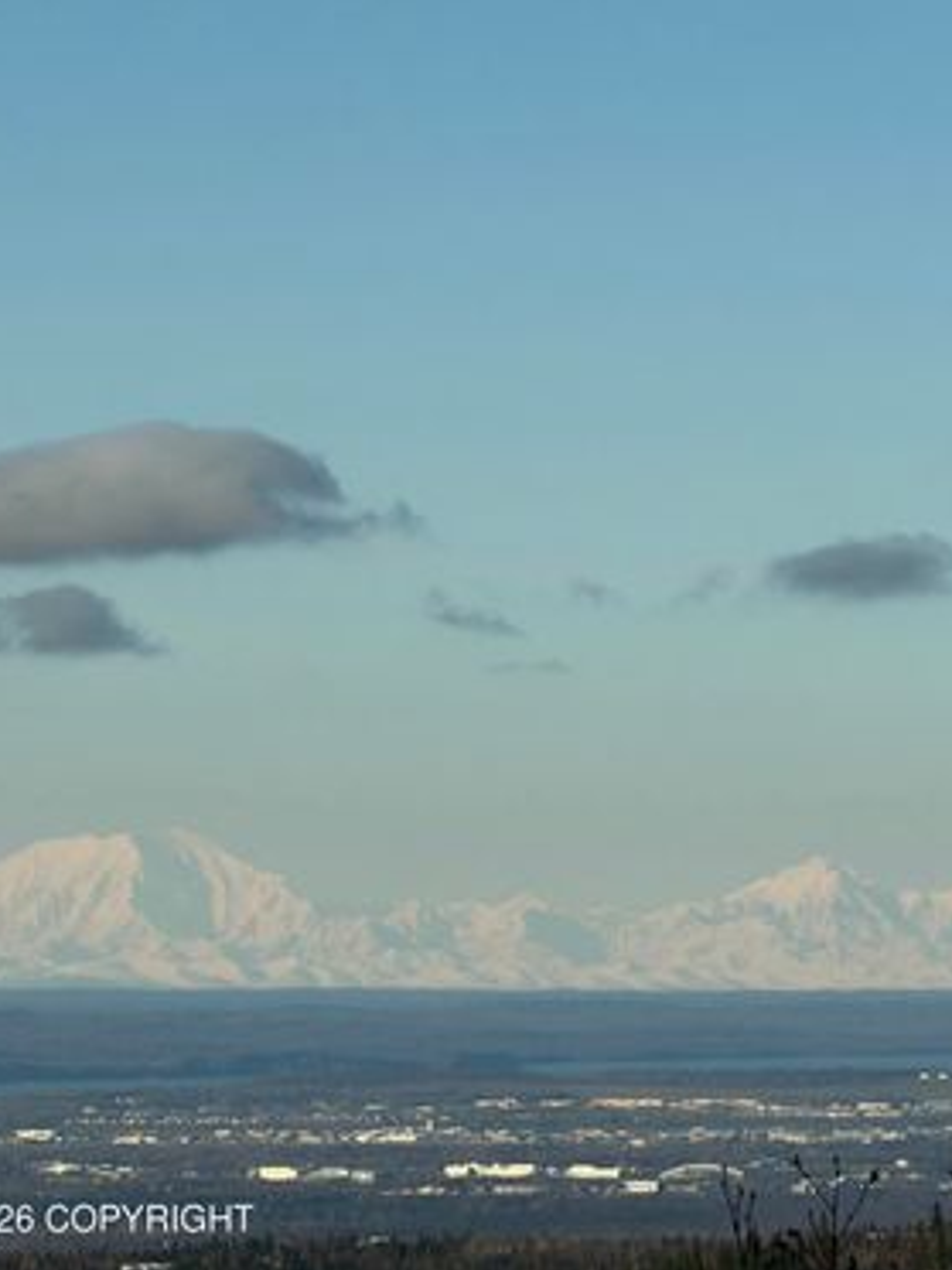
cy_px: 637
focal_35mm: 269
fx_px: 9864
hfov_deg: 5.5
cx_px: 778
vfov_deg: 7.4
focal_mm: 16.89
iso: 20
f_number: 2.8
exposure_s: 1/725
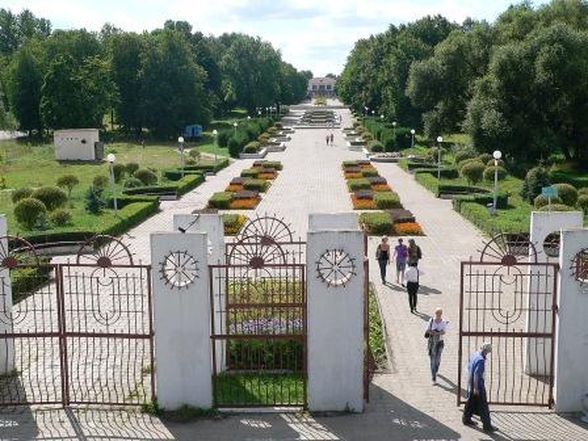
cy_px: 220
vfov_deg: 31.5
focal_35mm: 46
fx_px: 781
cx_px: 294
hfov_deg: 41.2
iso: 200
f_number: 5.6
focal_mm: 7.6
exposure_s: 1/640
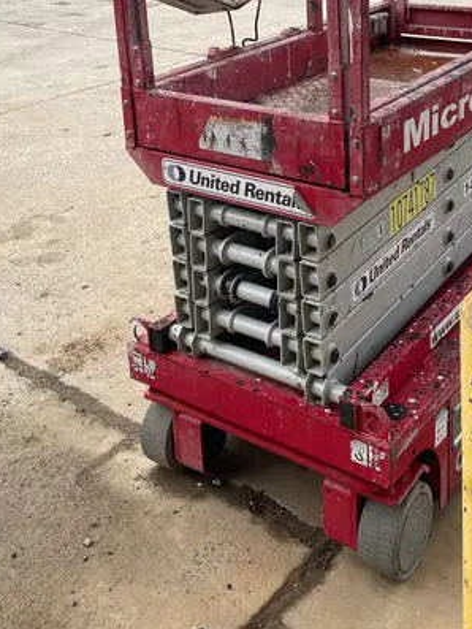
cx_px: 266
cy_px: 97
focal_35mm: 48
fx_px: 872
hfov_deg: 30.2
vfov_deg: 37.7
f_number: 1.6
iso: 32
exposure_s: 1/818
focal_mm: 4.2
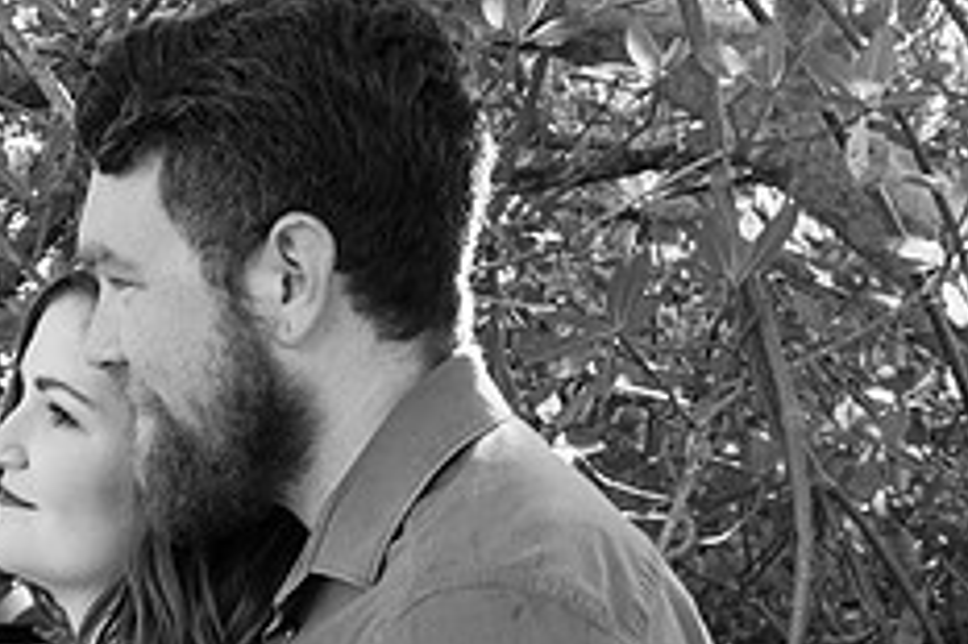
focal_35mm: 75
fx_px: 2015
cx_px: 17
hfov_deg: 25.7
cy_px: 638
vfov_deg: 17.7
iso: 400
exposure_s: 1/200
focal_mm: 20
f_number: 7.1
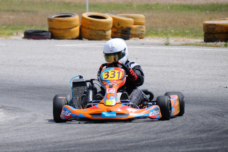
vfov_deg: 3.3
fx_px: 2658
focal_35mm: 420
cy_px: 72
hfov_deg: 4.9
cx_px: 87
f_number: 5.6
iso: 400
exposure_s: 1/2000
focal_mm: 200
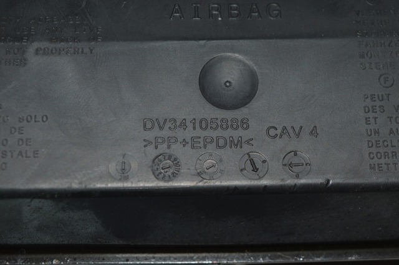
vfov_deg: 16.5
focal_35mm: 82
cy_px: 132
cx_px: 200
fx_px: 913
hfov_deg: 24.6
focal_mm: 55
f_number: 8
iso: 100
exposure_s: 1/60
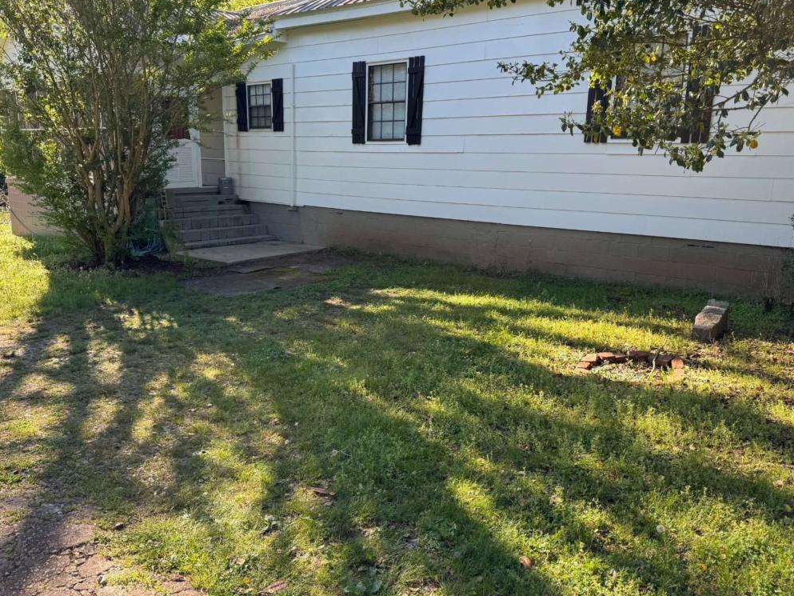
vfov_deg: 48.2
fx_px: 665
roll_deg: -0.5
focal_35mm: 29
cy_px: 289
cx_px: 389
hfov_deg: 61.6
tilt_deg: -12.8
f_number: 1.78
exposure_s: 1/518
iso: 80
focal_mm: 6.76
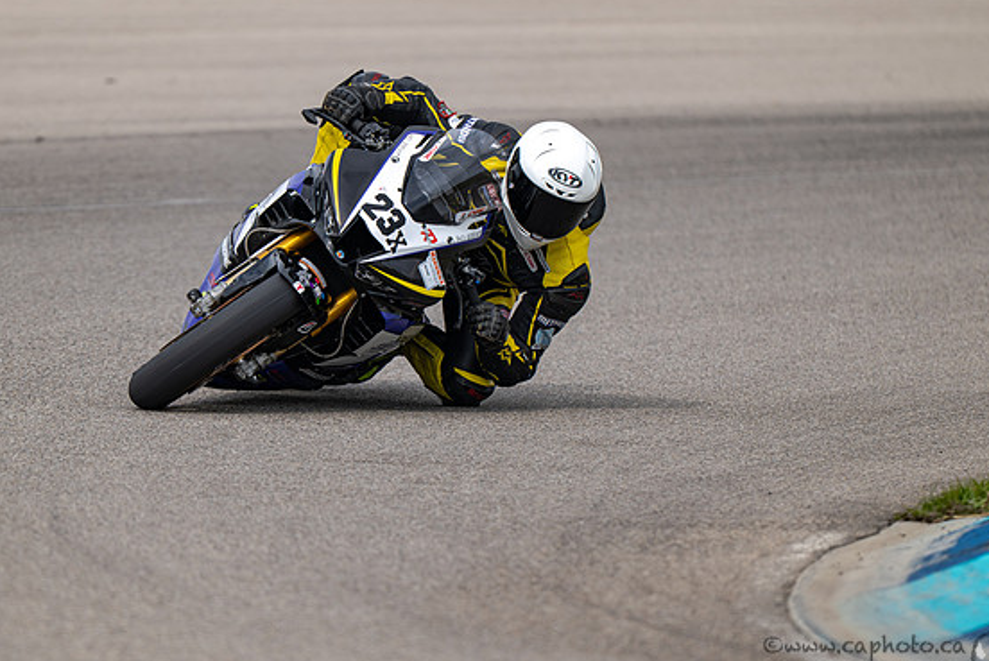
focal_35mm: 712
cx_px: 450
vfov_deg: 1.9
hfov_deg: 2.9
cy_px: 291
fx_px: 19575
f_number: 6.3
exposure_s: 1/800
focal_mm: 600
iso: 140
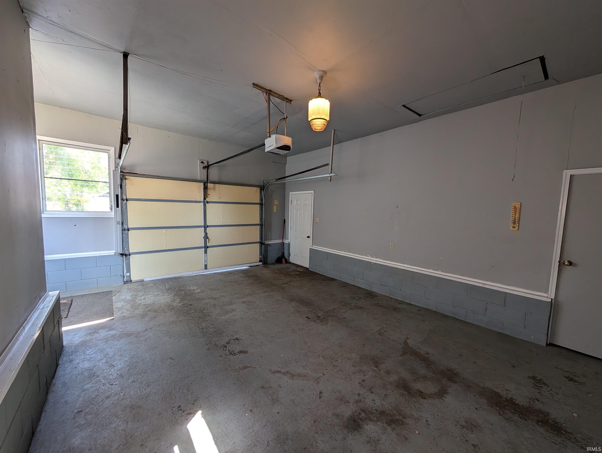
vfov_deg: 94.6
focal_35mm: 12
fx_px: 209
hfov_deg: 110.5
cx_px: 301
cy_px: 226
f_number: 1.7
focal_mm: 2.02
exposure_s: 1/60
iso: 94
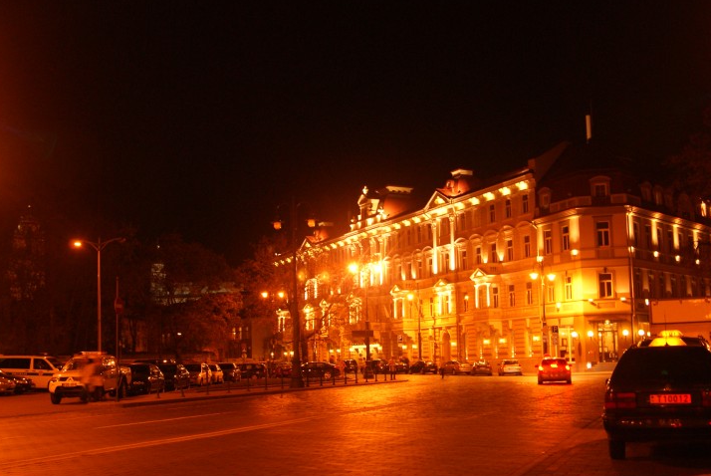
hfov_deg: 45.3
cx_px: 321
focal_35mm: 43
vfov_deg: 31.3
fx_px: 850
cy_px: 249
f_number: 4
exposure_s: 1/3
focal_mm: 20
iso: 400
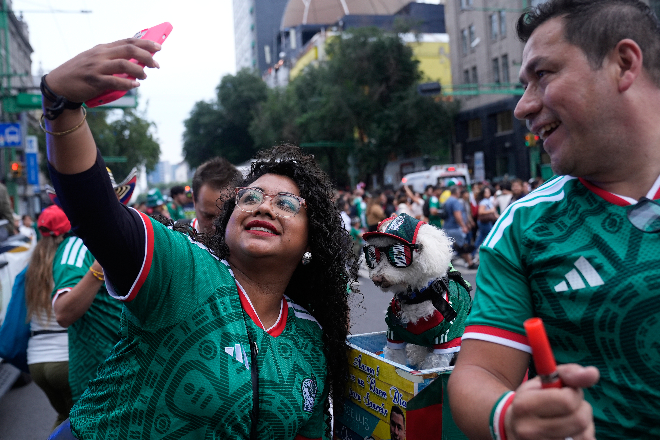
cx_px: 330
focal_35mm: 37
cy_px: 220
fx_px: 678
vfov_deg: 35.9
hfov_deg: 51.9
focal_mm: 37
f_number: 4.5
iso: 1000
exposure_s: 1/400
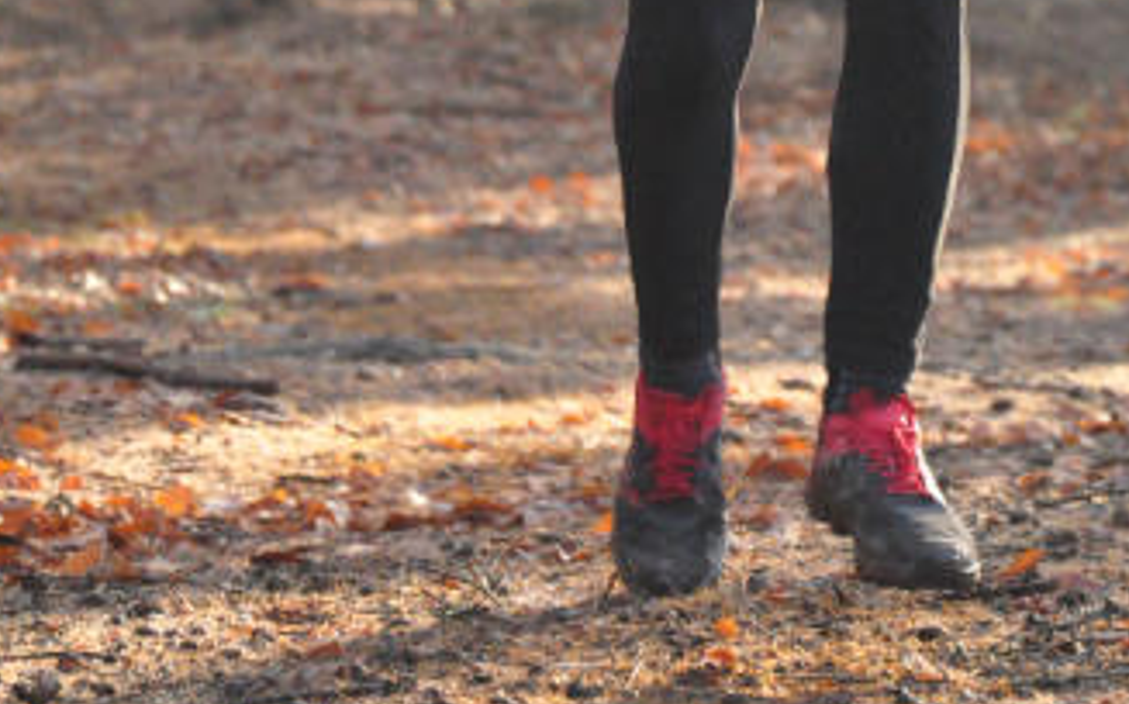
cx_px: 865
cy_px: -352
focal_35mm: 392
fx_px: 12063
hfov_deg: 5.4
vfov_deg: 3.3
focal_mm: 105
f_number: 5.6
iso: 3200
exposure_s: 1/500
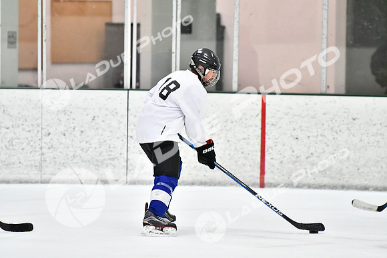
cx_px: 194
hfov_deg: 7.2
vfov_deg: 4.8
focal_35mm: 285
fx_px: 3064
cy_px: 129
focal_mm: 190
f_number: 2.8
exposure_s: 1/1600
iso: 6400
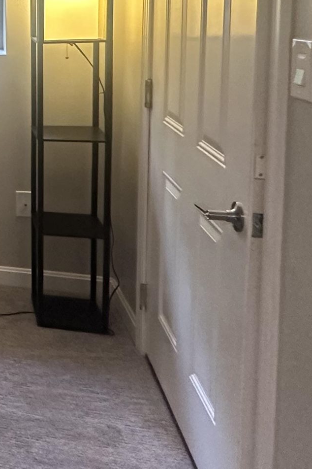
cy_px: 75
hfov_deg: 19.7
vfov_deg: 39.8
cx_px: -274
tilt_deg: -8.4
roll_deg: +3.9
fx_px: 611
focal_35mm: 47
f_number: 2.2
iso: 400
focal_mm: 2.22
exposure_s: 1/60
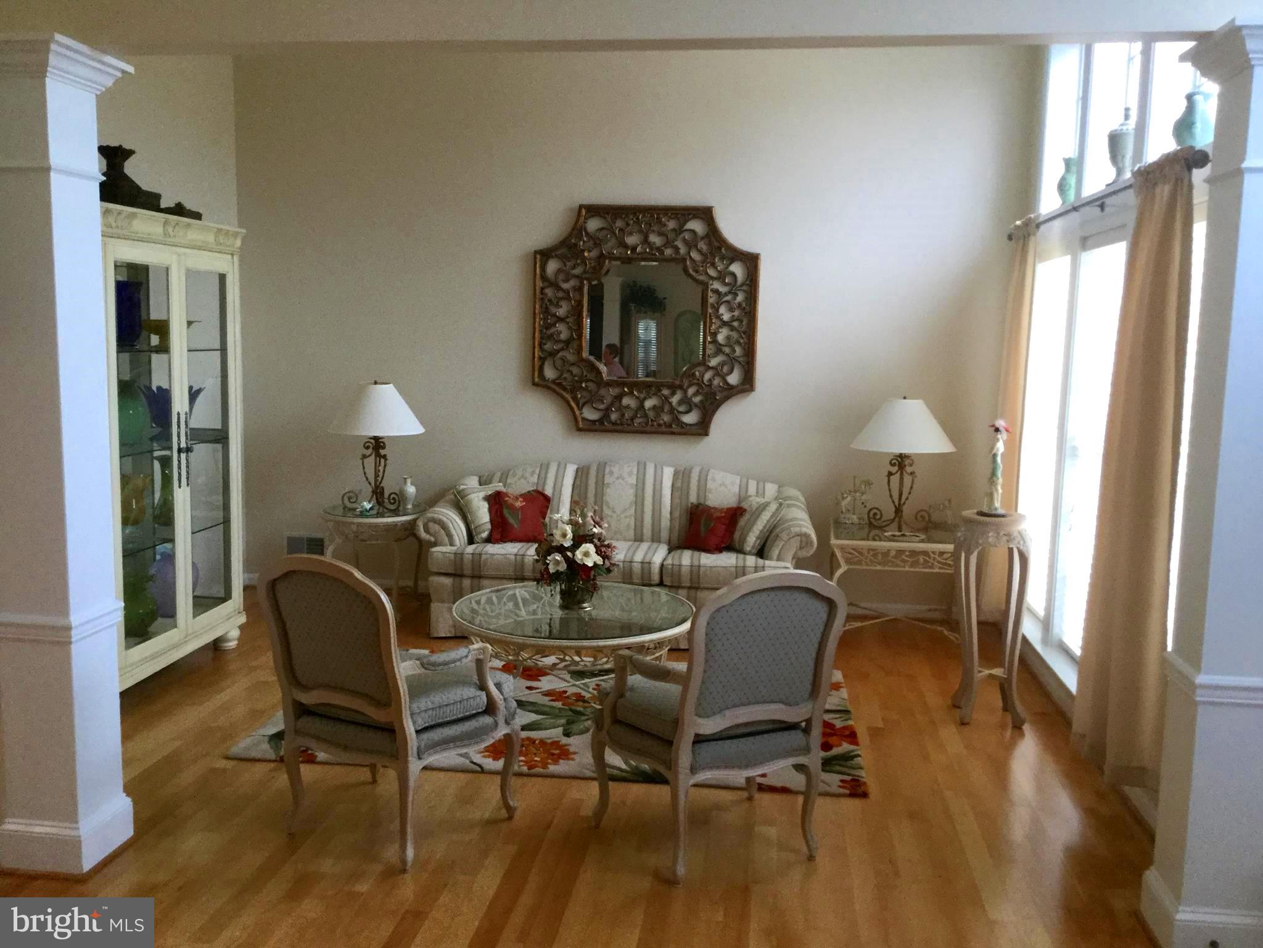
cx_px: 632
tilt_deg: -8.1
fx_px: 1131
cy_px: 474
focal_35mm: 31
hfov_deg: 58.4
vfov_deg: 45.4
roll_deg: +0.2
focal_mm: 3.3
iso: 64
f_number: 2.4
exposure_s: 1/33
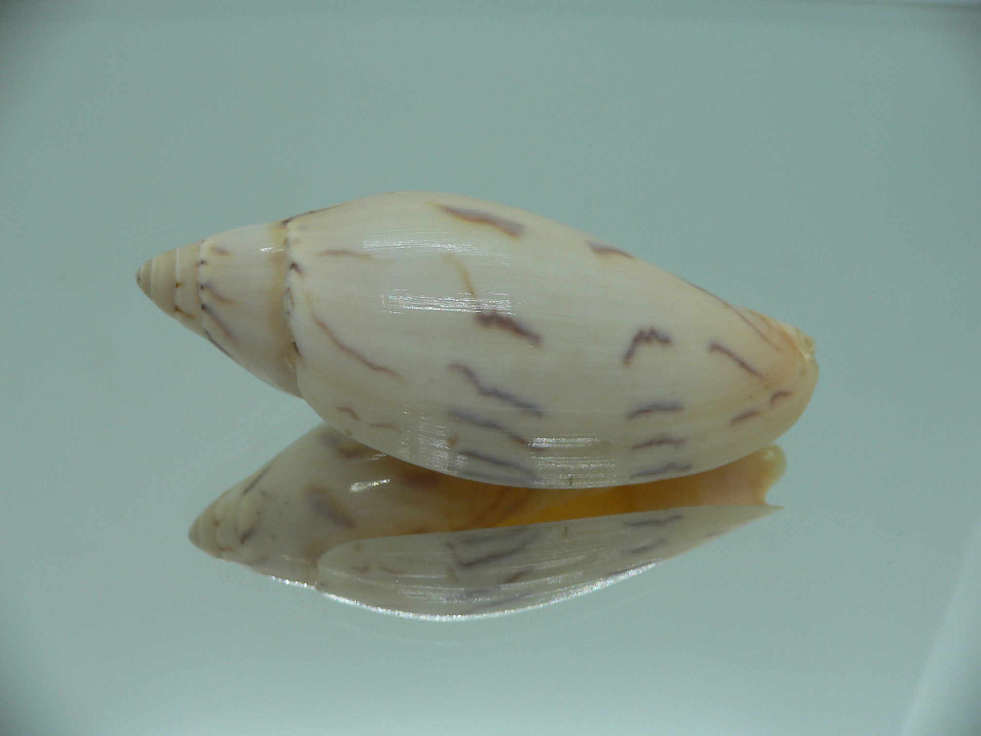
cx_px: 490
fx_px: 992
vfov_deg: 40.7
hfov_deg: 52.6
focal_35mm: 35
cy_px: 368
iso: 80
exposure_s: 1/60
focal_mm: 4.6
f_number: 2.8
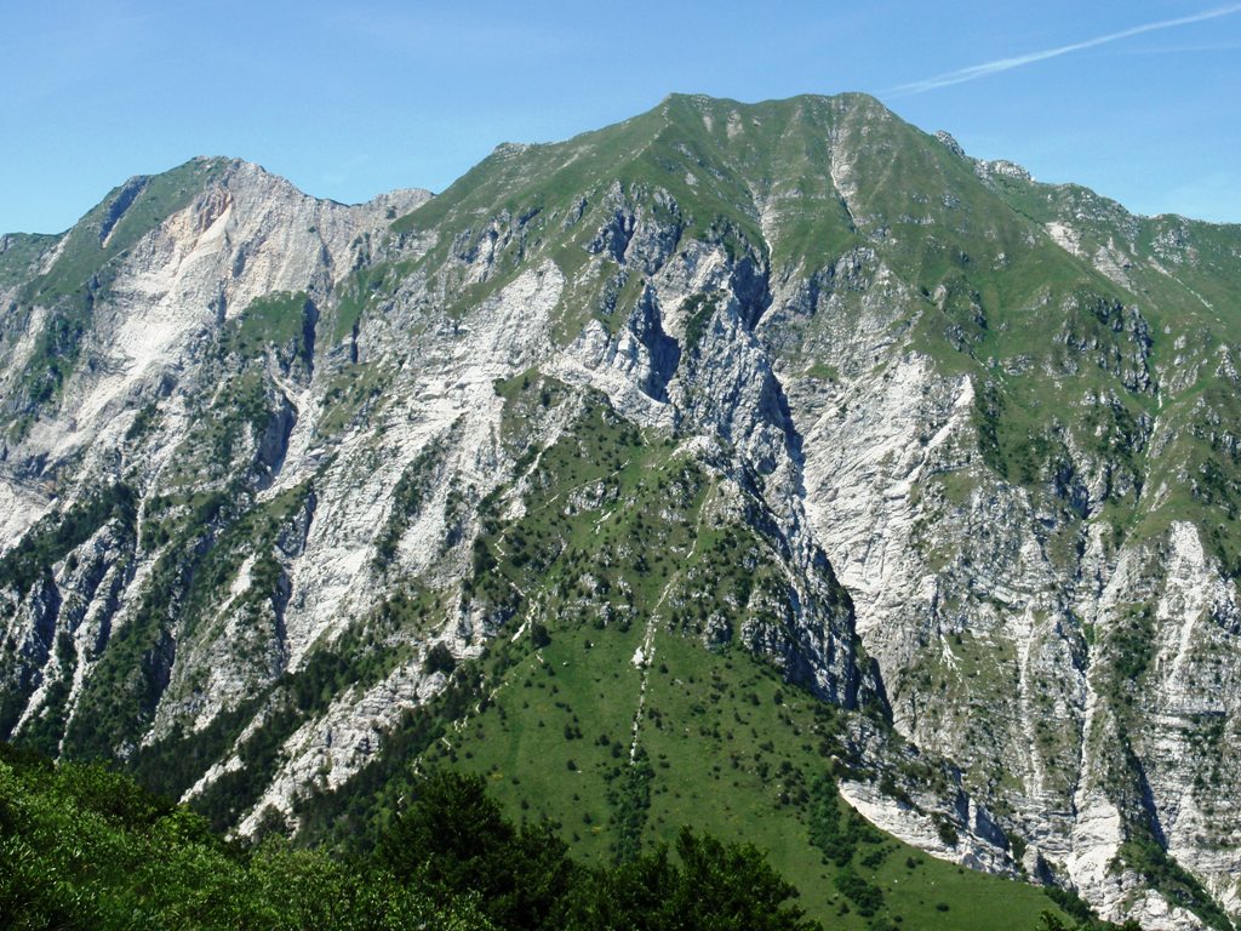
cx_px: 620
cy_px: 466
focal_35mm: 48
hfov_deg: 39.7
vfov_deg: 30.3
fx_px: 1721
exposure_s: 1/80
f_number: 10
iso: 80
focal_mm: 8.69
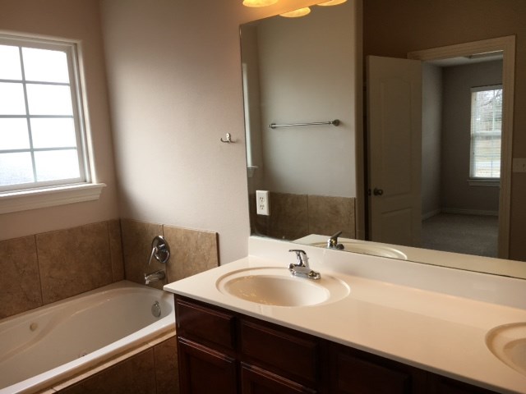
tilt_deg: -7.4
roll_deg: +3.1
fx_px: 441
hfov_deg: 61.7
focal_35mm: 29
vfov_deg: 48.2
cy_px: 197
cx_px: 263
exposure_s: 1/120
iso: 40
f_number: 2.2
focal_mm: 4.15
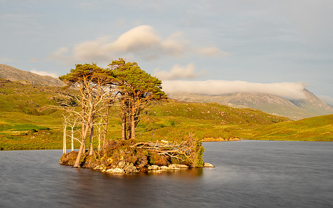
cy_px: 90
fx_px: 608
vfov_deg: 19.4
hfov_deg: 30.6
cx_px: 179
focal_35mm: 67
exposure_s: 10
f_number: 7.1
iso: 200
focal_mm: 28
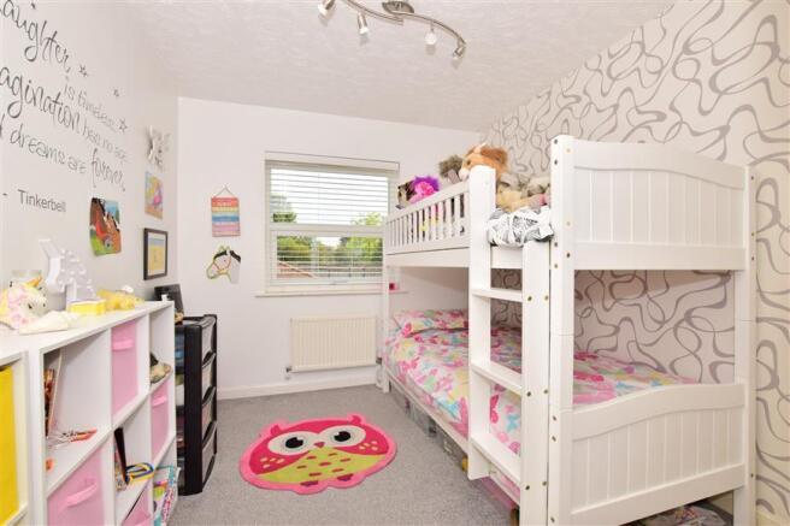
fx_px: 329
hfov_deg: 100.4
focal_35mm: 15
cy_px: 263
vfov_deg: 77.3
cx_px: 395
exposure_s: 1/200
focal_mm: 10
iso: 400
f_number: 16
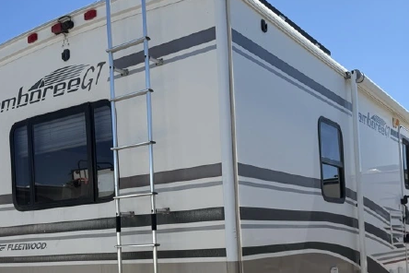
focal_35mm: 45
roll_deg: +2.3
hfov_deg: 43.4
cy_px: 222
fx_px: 511
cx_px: 168
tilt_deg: +2.3
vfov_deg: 29.1
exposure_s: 1/4673
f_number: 1.78
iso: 80
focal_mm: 6.76
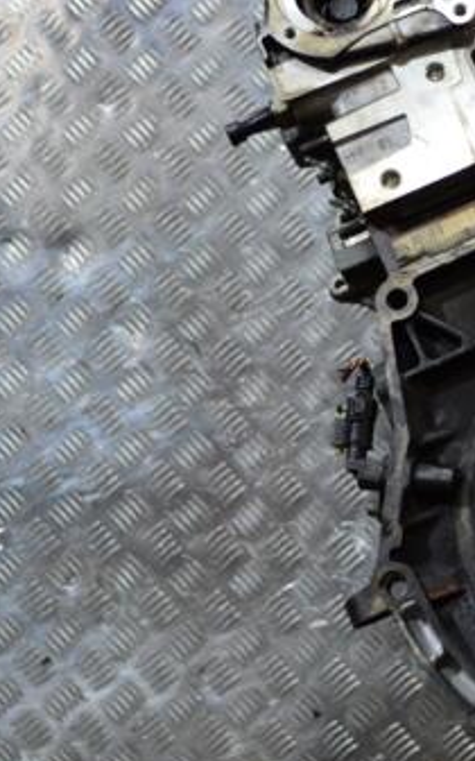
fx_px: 1698
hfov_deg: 15.4
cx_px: 543
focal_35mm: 82
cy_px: 340
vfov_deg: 25.2
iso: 900
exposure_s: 1/30
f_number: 4.5
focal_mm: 30
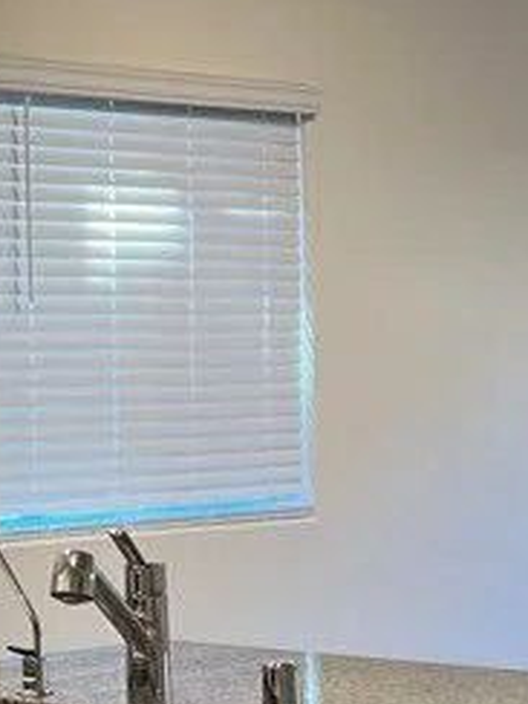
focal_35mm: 109
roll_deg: +1.5
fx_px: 2217
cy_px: 493
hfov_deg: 13.1
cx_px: -185
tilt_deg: -1.9
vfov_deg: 18.0
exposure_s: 1/60
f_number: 1.5
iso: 100
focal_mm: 5.7
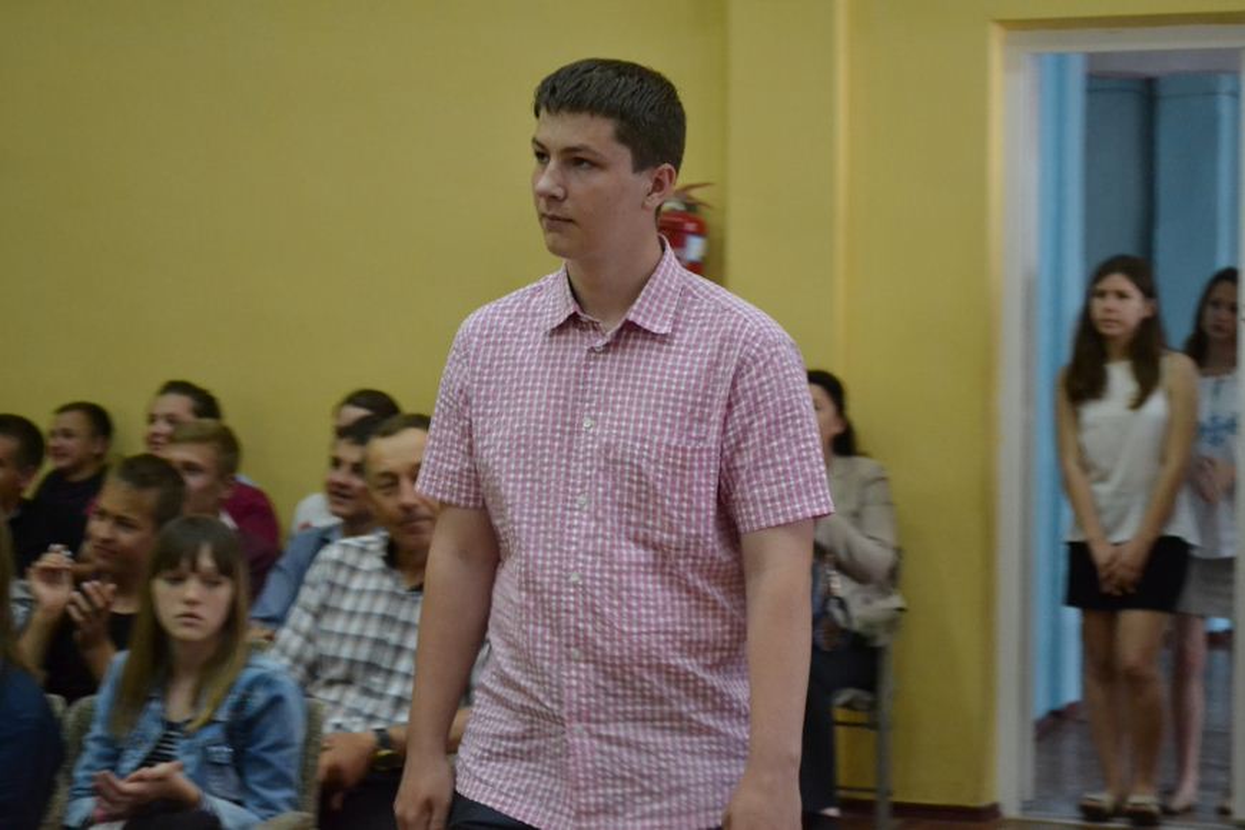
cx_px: 622
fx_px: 2853
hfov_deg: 24.6
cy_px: 415
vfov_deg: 16.6
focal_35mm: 82
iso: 3200
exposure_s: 1/40
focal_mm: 55
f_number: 5.6
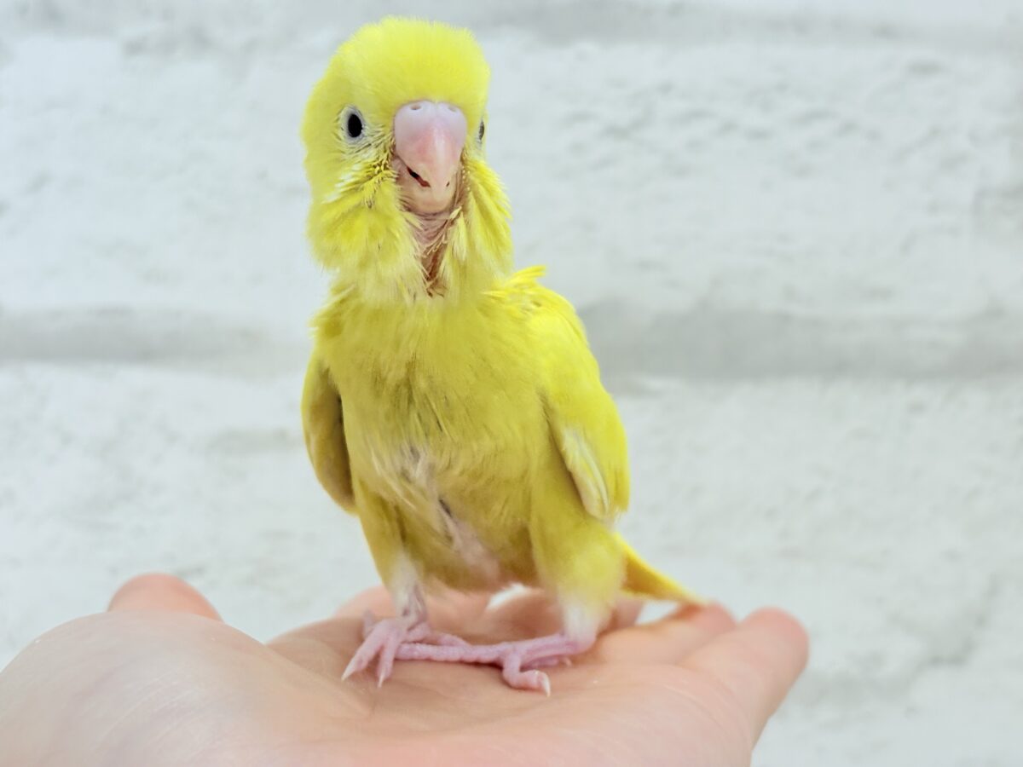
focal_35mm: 52
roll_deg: +0.3
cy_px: 384
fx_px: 1537
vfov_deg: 28.0
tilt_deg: +5.4
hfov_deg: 36.8
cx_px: 512
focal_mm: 5.96
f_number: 1.6
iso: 64
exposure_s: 1/100
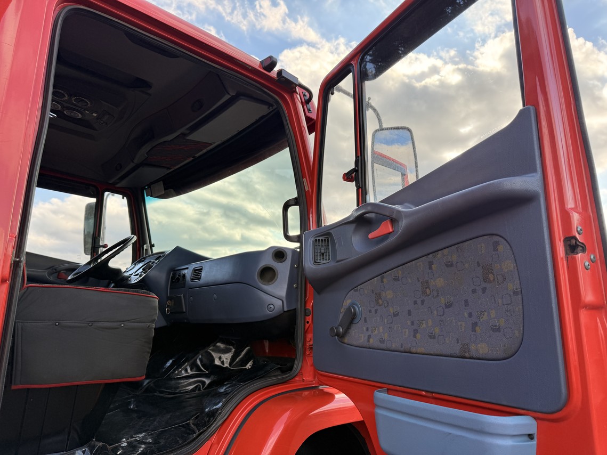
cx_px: 304
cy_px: 228
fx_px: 421
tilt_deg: +11.4
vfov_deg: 56.8
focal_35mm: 24
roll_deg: +1.4
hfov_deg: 71.6
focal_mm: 6.76
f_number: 1.78
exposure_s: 1/1075
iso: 80
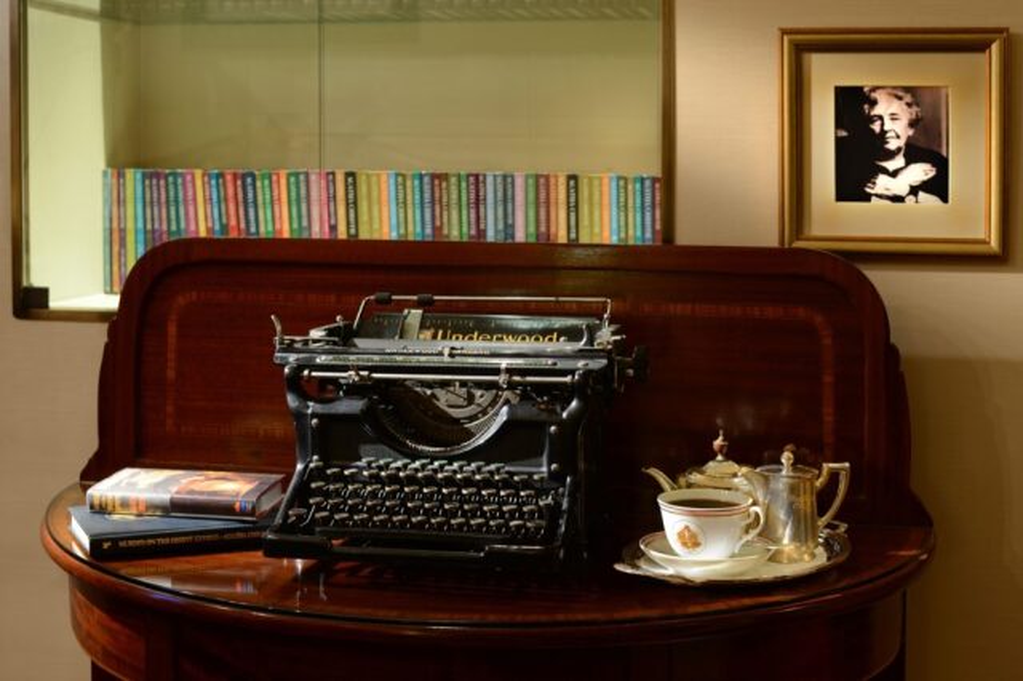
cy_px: 340
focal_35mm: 50
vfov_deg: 27.0
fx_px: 1420
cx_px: 512
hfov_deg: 39.6
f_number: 5.6
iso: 200
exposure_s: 1.3
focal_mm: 50
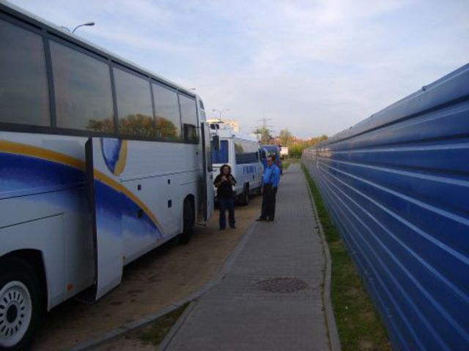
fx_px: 474
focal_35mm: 35
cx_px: 234
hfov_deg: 52.6
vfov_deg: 40.7
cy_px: 176
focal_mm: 5.8
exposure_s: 1/500
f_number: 2.8
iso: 50
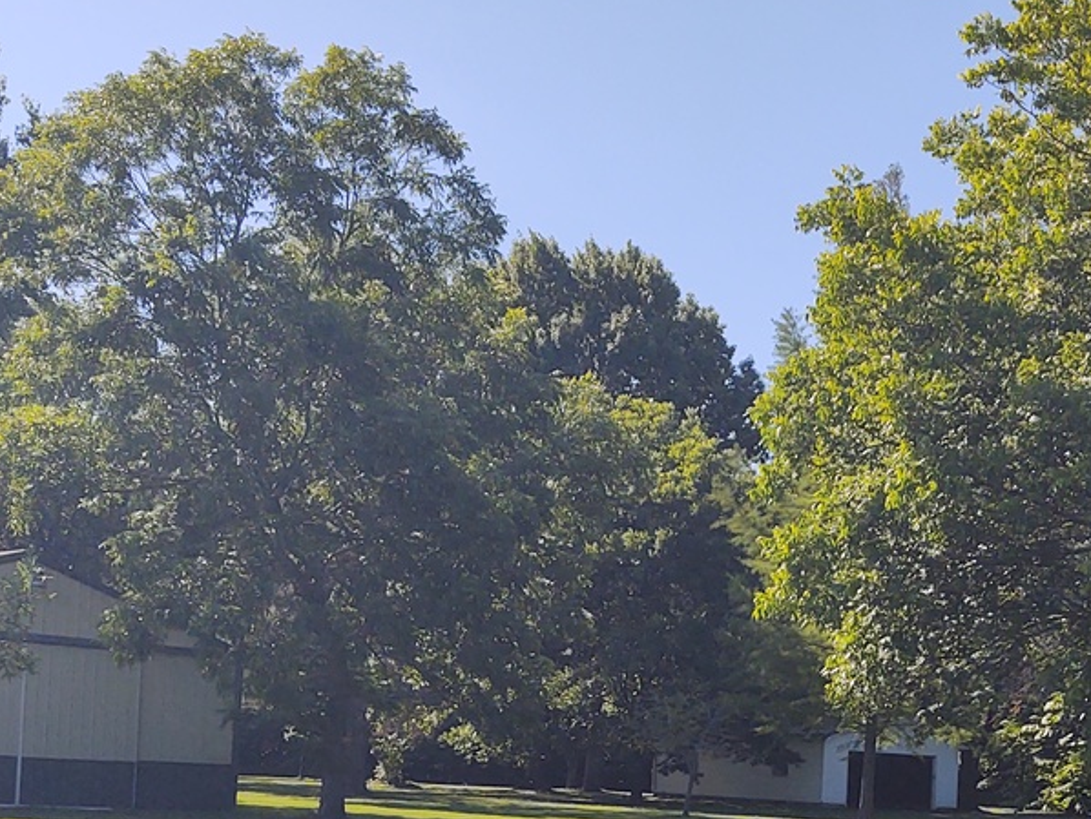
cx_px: 715
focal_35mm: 65
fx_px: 2049
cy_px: 757
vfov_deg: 22.0
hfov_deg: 29.6
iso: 100
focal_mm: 4.75
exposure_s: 1/5731
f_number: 1.7
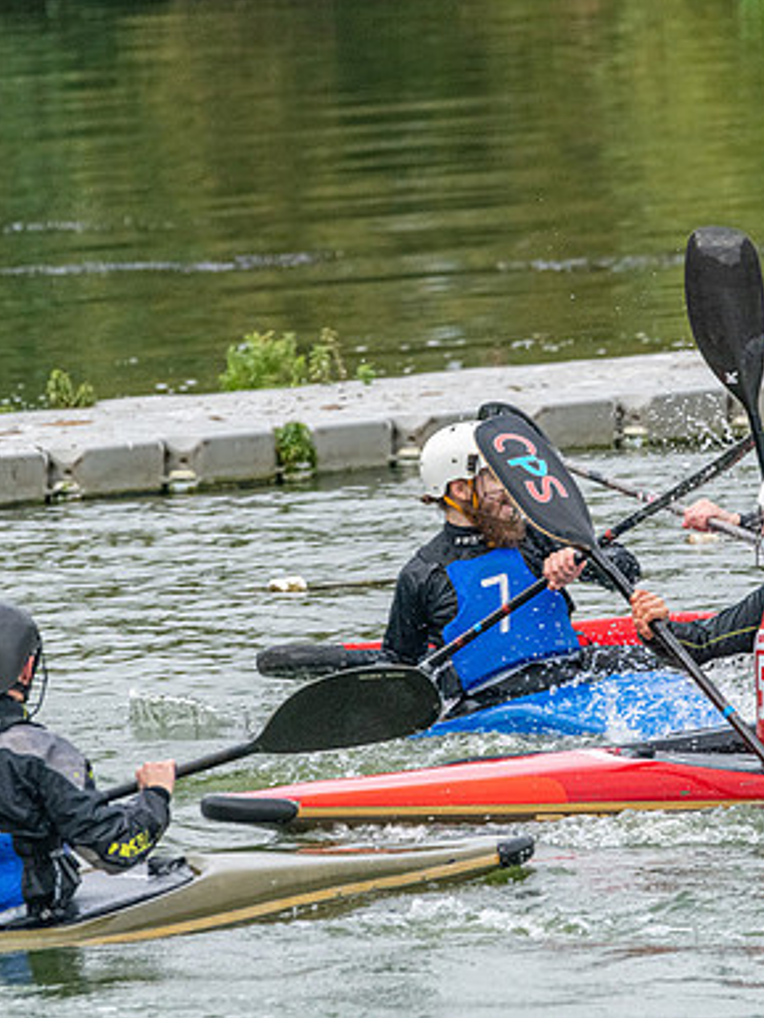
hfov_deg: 2.6
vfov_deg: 3.4
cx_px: 449
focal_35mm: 580
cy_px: 509
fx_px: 17059
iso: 3200
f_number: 8
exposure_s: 1/2000
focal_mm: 400
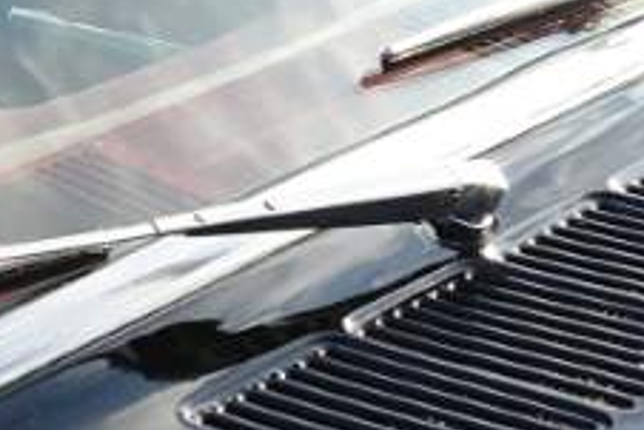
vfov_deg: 8.7
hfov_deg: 12.8
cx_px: -34
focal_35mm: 158
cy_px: 74
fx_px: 2828
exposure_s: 1/500
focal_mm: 11.45
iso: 125
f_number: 4
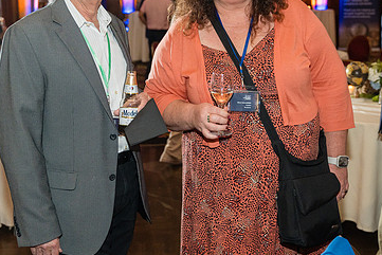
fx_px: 626
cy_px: 63
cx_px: 160
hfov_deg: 33.9
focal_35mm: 59
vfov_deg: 22.8
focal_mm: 32.8
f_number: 2.8
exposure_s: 1/250
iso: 2500
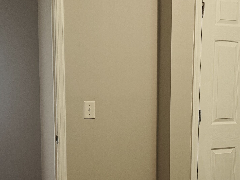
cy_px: 117
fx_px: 388
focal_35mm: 56
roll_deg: -0.1
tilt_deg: -6.9
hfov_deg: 34.2
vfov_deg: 26.0
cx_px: 143
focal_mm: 5.1
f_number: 1.6
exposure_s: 1/60
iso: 200
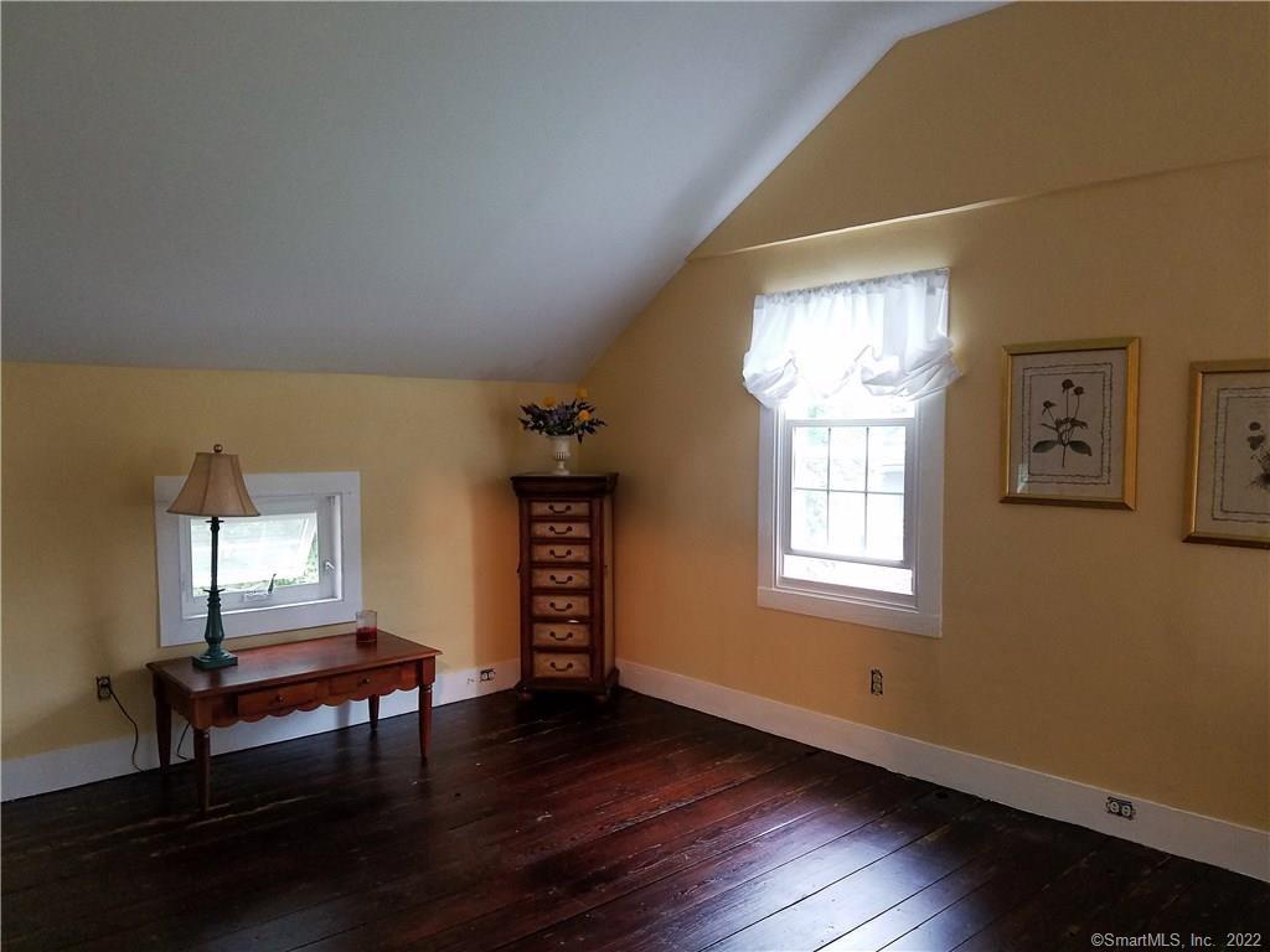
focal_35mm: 26
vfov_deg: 53.1
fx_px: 954
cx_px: 635
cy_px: 476
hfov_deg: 67.3
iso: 160
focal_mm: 4.2
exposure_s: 1/24
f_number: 1.7
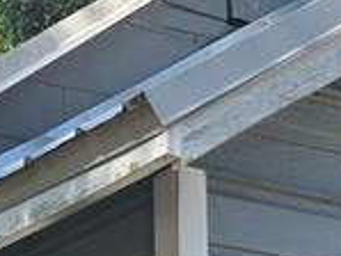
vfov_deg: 8.7
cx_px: -32
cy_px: 581
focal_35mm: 158
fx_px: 1558
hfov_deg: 12.3
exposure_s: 1/359
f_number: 1.7
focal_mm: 6.3
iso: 25
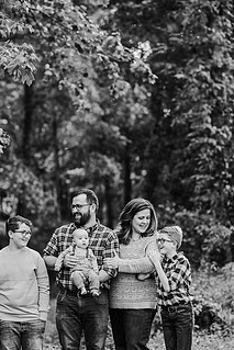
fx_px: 1169
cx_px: 105
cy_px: 197
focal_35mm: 120
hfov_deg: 11.4
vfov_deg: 17.0
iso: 125
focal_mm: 85
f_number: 2.2
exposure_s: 1/200
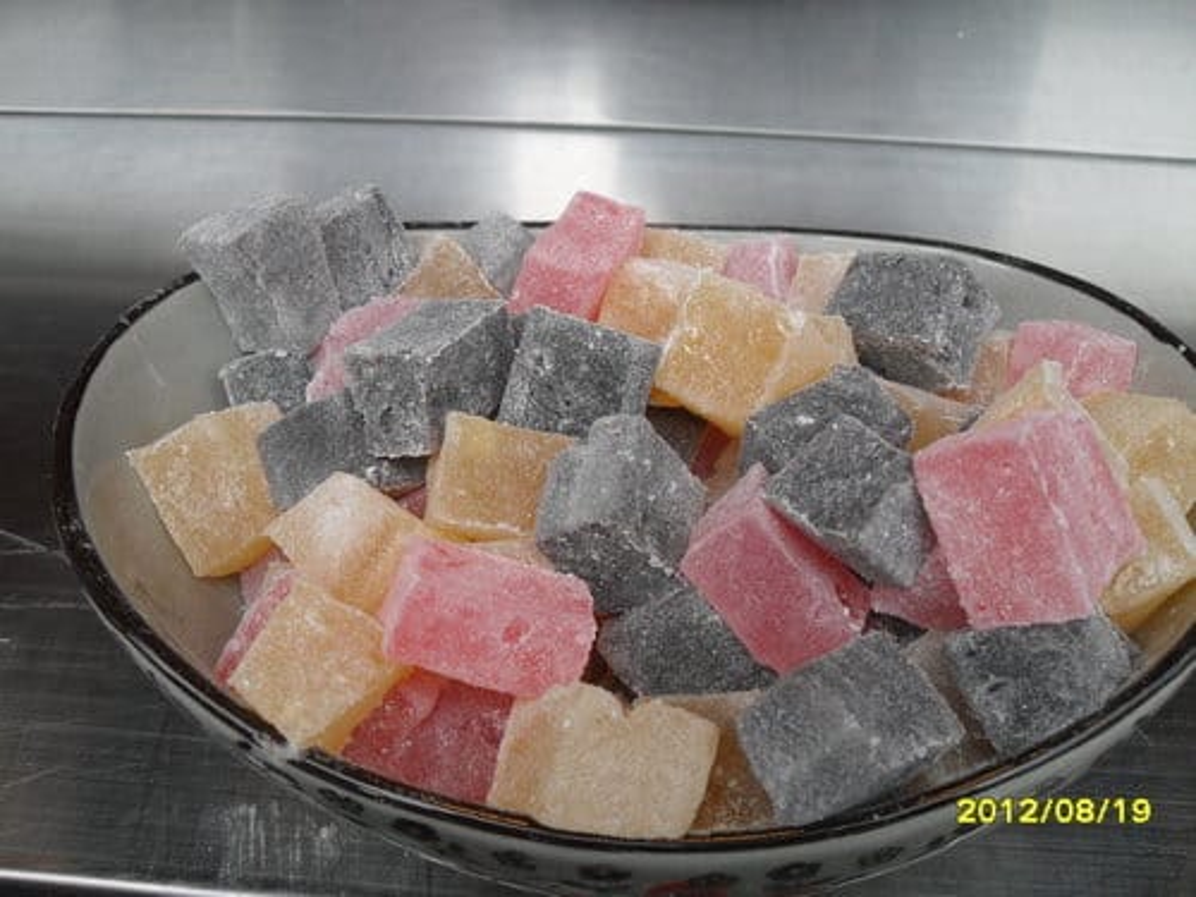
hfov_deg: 52.6
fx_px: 1209
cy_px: 448
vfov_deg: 40.7
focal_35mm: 35
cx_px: 598
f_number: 2.8
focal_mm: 6.2
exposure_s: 1/350
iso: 100
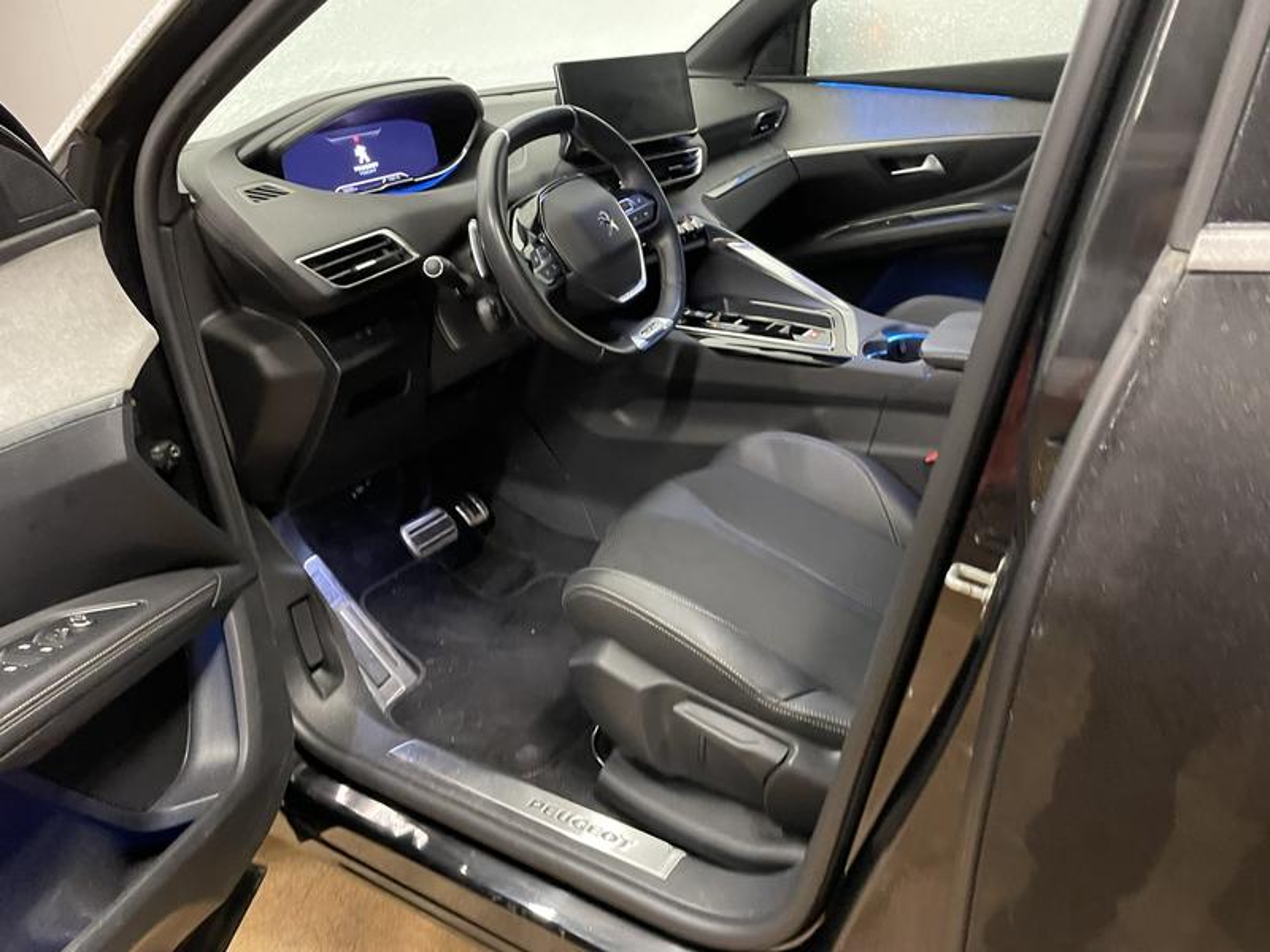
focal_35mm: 26
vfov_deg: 53.1
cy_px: 476
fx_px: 954
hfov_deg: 67.3
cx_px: 635
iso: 640
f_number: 1.6
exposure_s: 1/25
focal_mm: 4.2
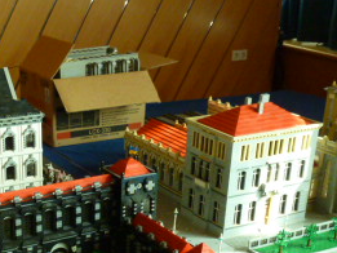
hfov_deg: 27.1
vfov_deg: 19.7
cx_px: 89
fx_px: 692
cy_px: 288
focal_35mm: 71
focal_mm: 4.7
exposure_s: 1/30
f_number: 3.4
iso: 400
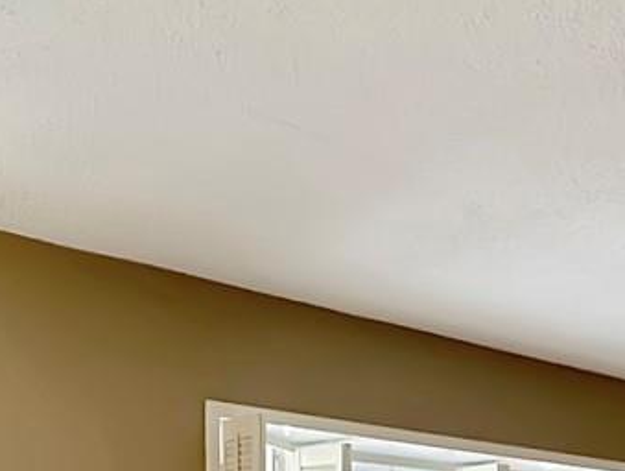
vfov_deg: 20.0
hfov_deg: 28.8
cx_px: 492
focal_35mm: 66
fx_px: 1193
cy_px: 648
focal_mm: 2.22
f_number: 2.2
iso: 250
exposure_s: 1/120
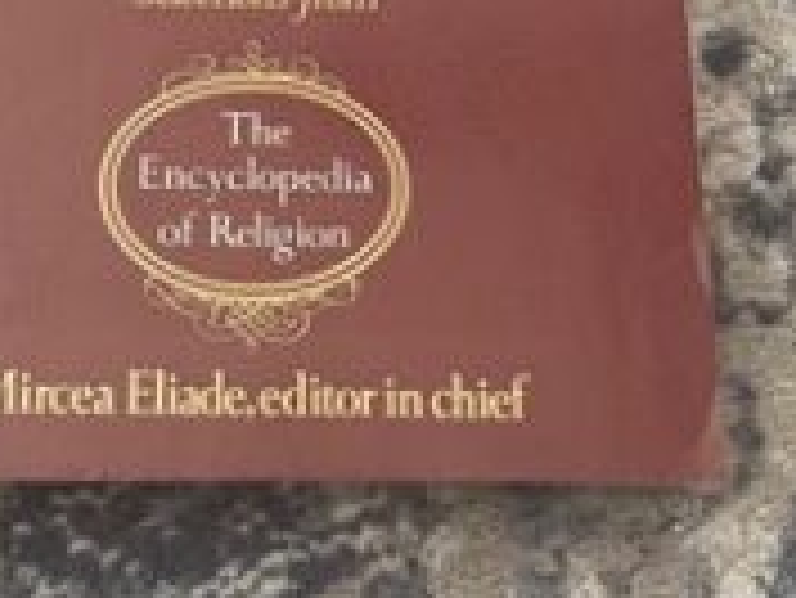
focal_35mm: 88
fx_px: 2025
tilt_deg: -70.1
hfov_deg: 22.1
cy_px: -216
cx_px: 229
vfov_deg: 15.8
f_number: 1.6
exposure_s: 1/60
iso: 320
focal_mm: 4.2
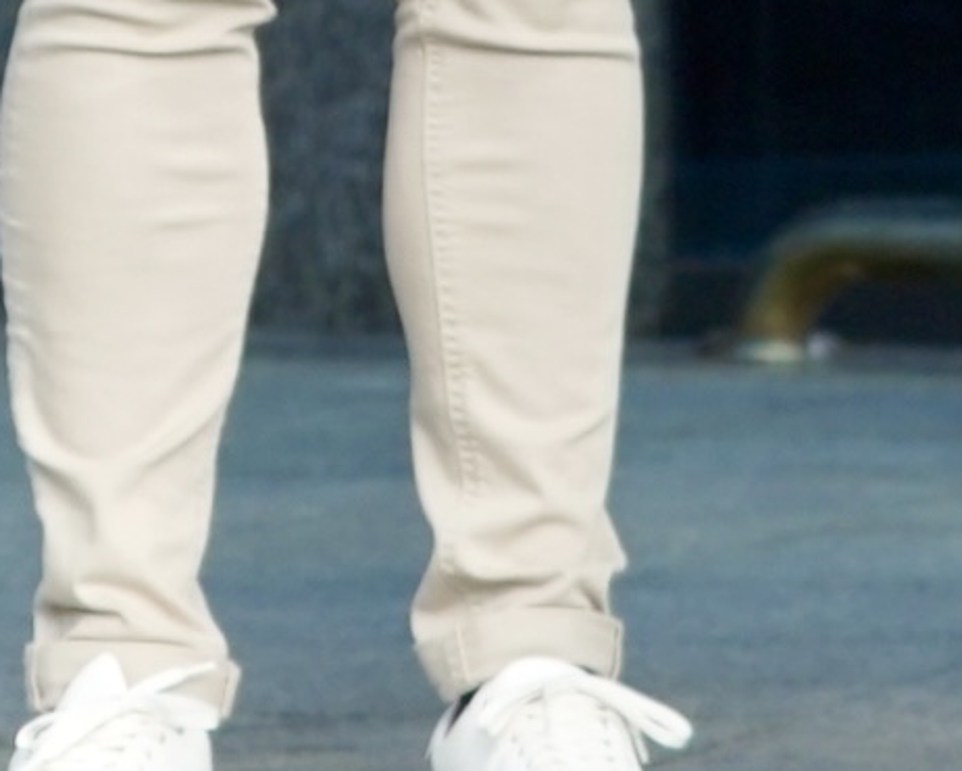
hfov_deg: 5.1
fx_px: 10795
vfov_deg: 4.0
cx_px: 242
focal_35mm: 379
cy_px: -1327
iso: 250
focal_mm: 50
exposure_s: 1/160
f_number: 4.5
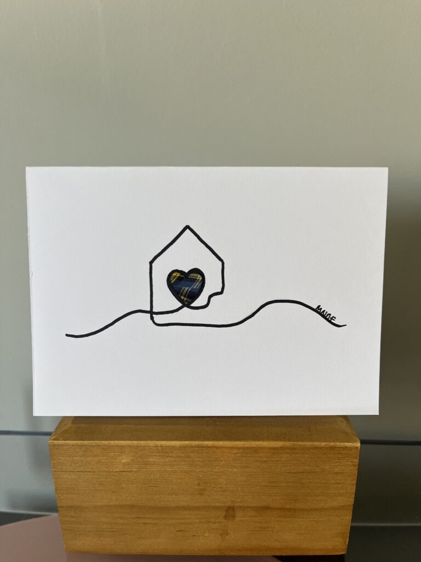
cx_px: 210
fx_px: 422
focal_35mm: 26
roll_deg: +1.1
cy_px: 281
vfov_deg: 67.3
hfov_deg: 53.1
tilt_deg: -16.7
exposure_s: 1/121
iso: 125
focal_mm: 5.1
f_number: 1.6
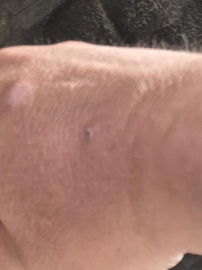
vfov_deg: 17.8
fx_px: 708
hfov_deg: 16.2
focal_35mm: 91
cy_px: 470
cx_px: 74
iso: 640
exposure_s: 1/120
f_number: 1.8
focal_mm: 5.4
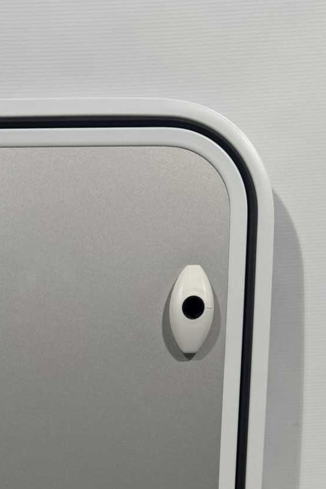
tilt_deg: -14.0
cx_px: 36
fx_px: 842
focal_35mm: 62
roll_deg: +0.1
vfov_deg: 28.3
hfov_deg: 21.5
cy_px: 586
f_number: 1.78
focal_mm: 6.76
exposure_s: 1/329
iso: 80
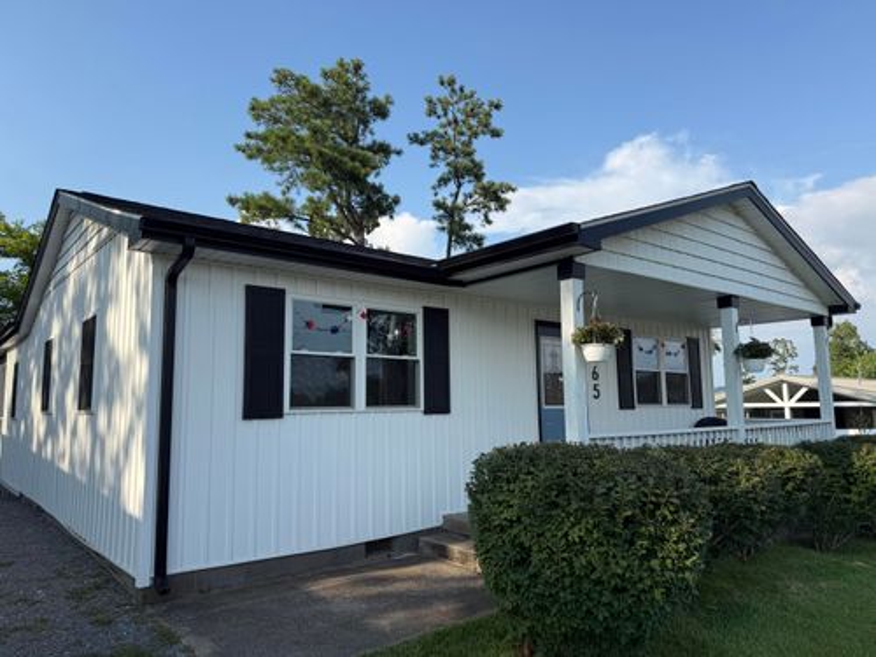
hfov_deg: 71.6
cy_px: 328
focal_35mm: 24
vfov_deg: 56.8
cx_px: 438
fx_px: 607
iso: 80
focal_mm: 6.76
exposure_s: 1/3279
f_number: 1.78
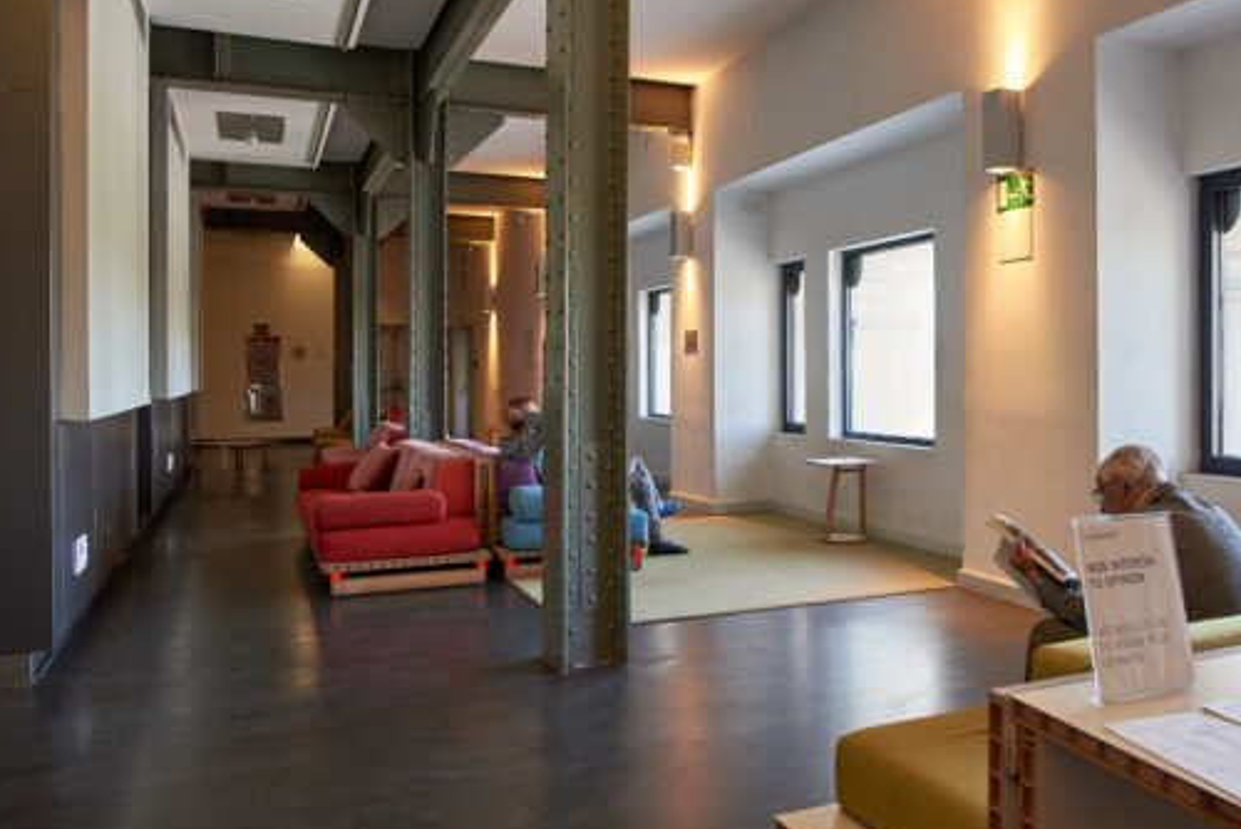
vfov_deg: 46.4
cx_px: 722
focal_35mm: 28
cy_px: 393
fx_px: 966
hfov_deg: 65.0
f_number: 3.5
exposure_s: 1/125
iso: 800
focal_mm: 20
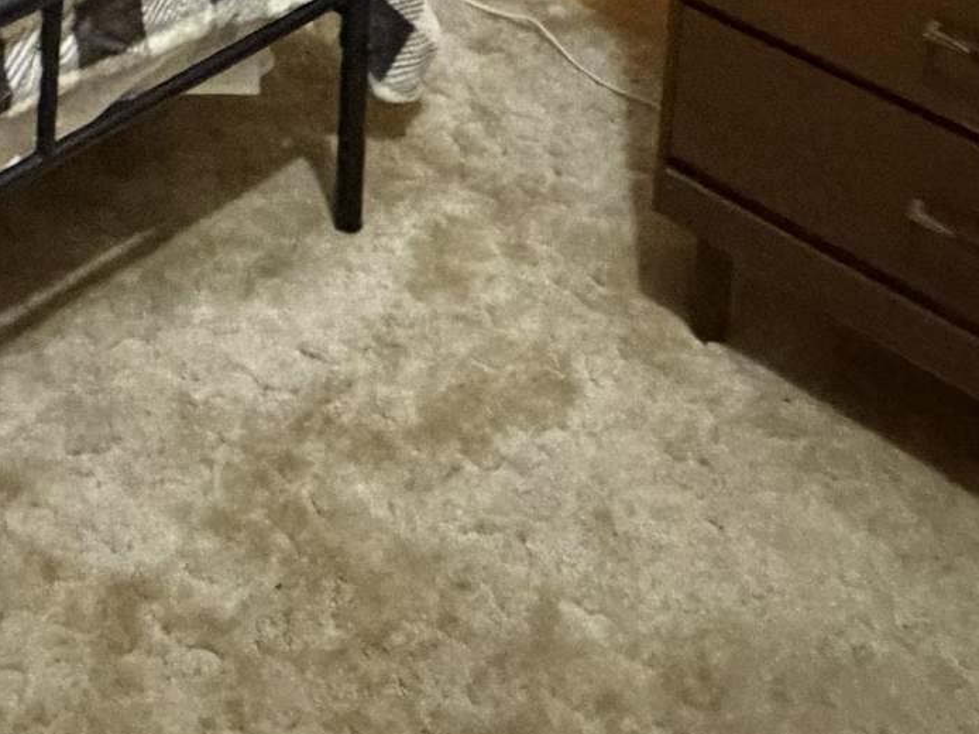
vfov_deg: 16.4
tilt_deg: -3.3
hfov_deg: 30.0
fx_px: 1753
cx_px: 110
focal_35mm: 62
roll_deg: -2.3
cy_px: -826
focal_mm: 2.22
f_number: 2.2
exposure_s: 1/40
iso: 1000
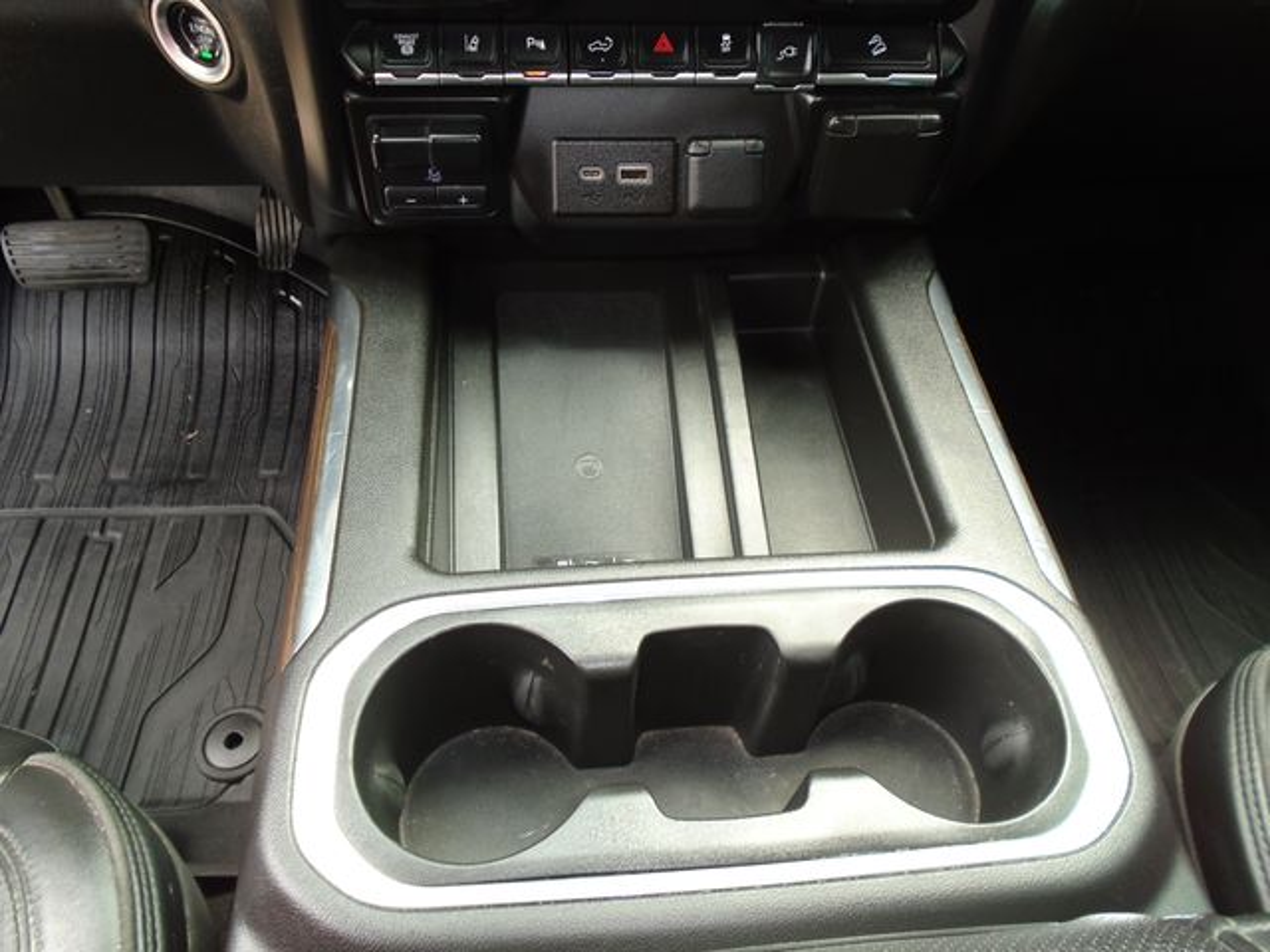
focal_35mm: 26
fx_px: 954
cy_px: 476
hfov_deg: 67.3
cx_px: 635
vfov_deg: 53.1
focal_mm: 4.6
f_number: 3.2
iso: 100
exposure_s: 1/30
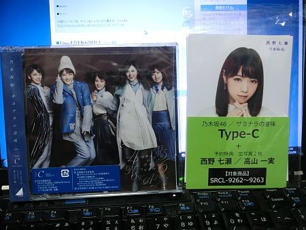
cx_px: 153
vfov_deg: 40.7
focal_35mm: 35
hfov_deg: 52.6
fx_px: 310
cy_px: 115
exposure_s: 1/50
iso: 800
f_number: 3.2
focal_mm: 6.1
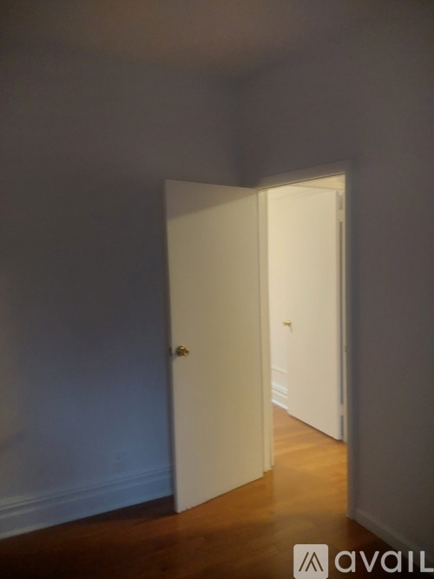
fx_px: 401
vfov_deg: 71.6
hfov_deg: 56.8
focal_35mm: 24
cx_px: 217
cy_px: 290
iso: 640
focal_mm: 5.23
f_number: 1.8
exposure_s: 1/60
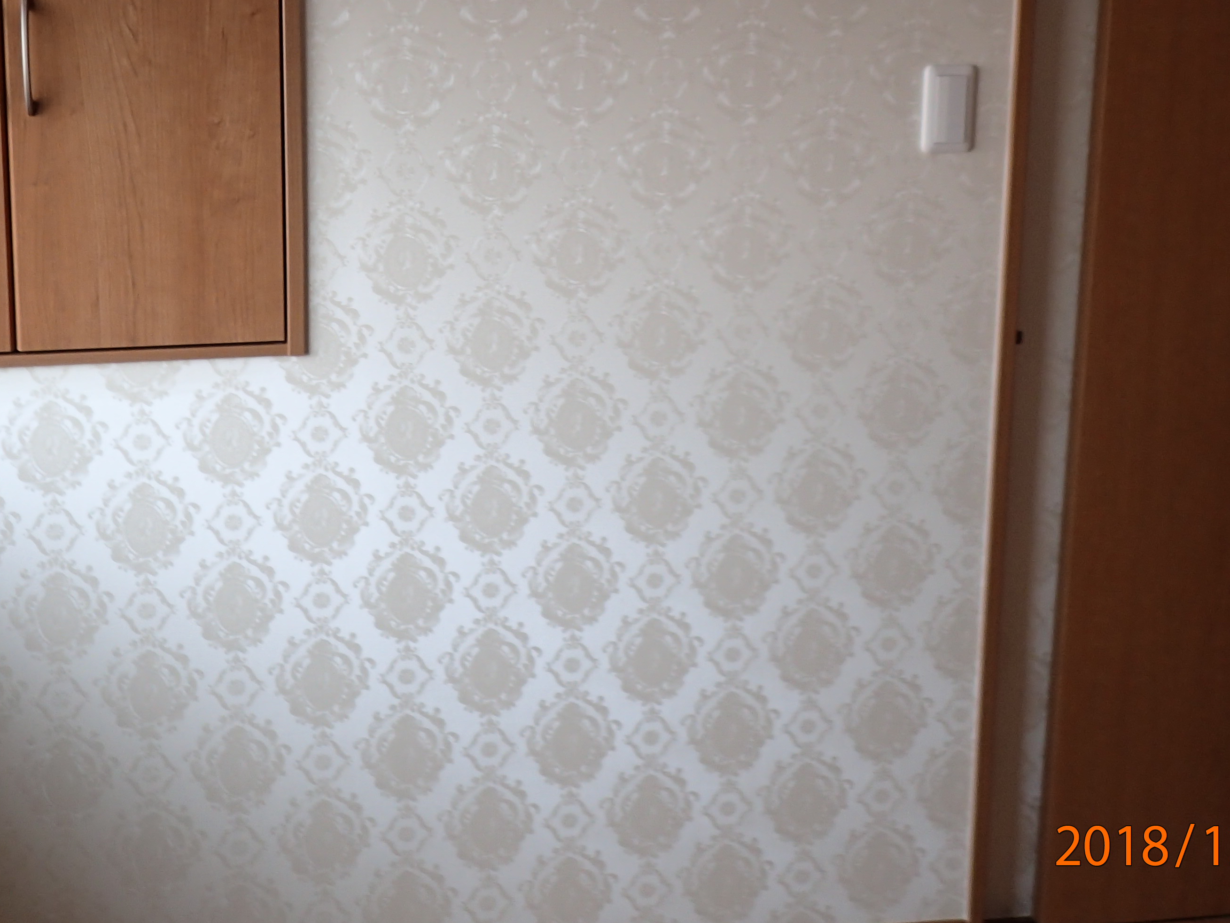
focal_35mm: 44
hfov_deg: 42.3
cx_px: 392
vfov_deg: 32.1
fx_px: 1564
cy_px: 203
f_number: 2
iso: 125
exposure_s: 1/60
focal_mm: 4.5
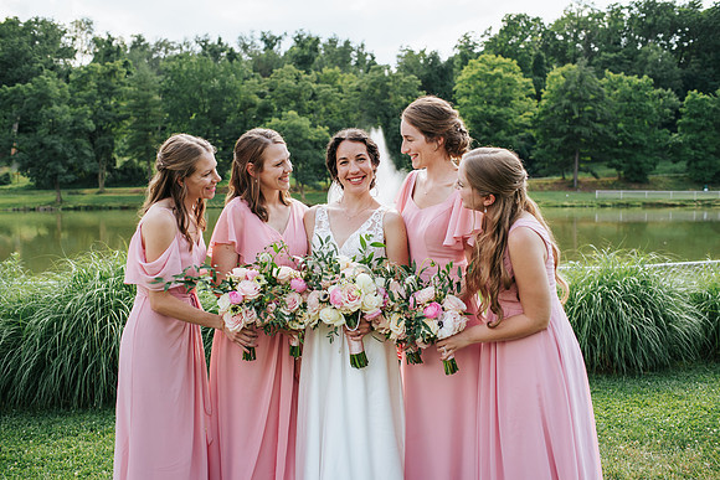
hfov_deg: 54.4
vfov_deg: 37.9
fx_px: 700
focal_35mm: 35
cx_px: 360
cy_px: 240
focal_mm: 35
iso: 160
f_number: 3.2
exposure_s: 1/640
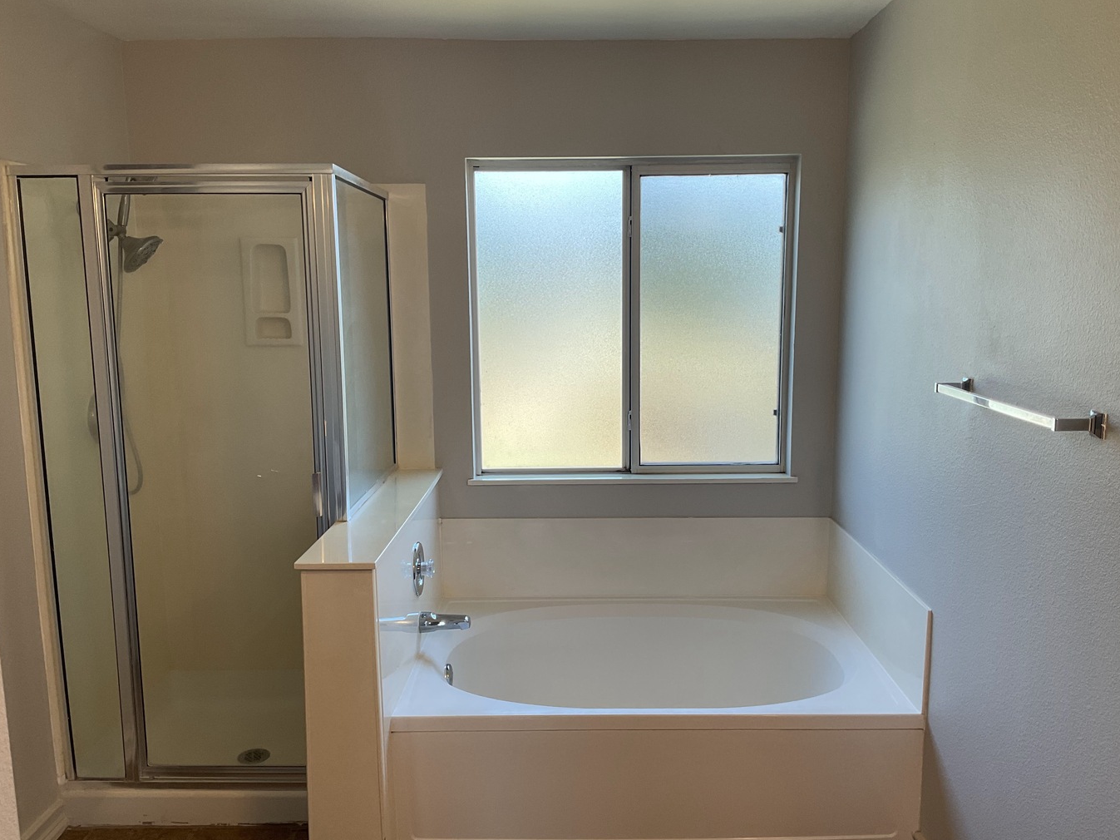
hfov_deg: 58.3
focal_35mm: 31
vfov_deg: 45.4
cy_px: 444
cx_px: 580
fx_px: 1003
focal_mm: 3
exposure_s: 1/120
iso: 25
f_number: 1.8
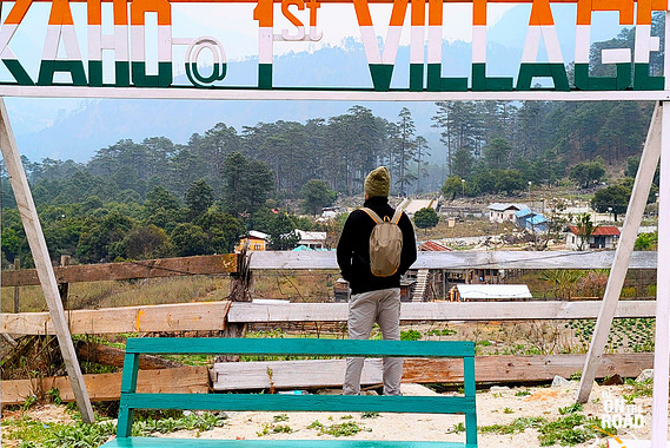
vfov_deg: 26.0
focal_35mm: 52
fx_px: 968
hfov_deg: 38.2
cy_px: 220
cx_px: 336
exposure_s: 1/53.3
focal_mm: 6.9
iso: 19
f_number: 1.68
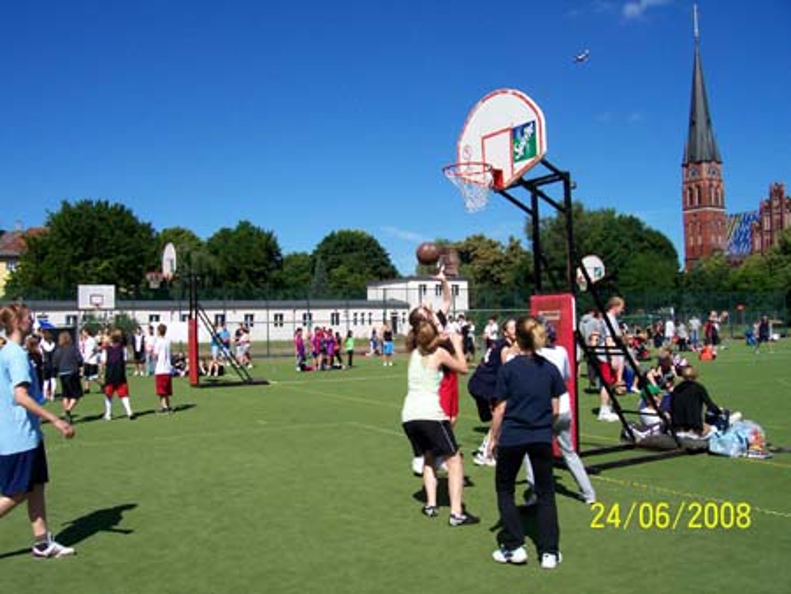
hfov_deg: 53.9
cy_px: 297
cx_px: 396
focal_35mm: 34
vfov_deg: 41.8
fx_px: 777
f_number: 5.1
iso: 80
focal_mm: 5.6
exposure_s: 1/640
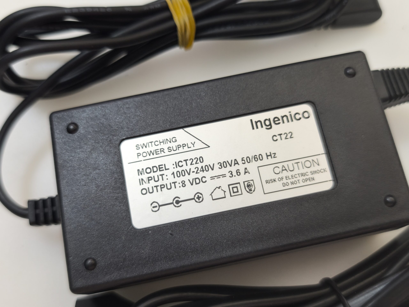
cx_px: 204
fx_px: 414
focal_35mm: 35
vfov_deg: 40.7
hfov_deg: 52.6
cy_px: 154
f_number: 1.6
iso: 500
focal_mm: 6.57
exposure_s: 1/50
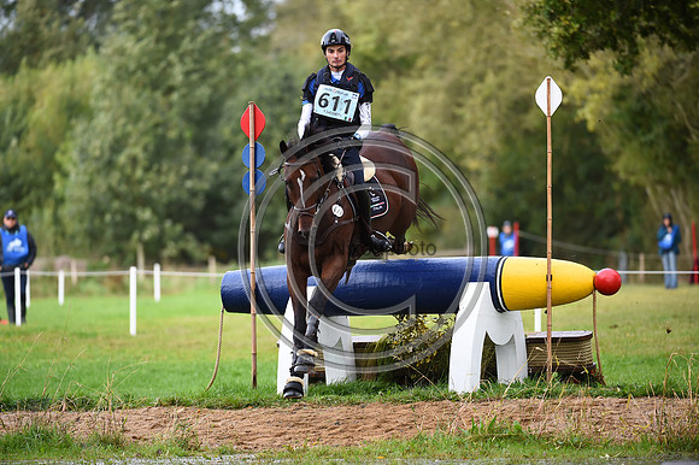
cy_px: 232
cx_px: 350
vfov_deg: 4.6
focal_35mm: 300
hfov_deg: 6.9
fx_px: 5821
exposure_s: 1/1000
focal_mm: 300
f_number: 4.5
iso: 1250
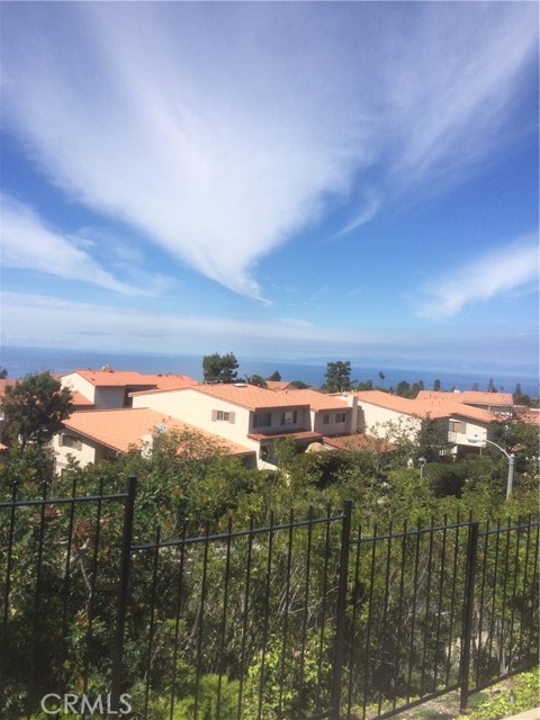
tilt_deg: -3.9
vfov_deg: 61.7
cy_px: 360
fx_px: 603
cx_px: 270
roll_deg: -5.5
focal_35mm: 29
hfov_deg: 48.2
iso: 32
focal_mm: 4.15
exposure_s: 1/3165
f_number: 2.2
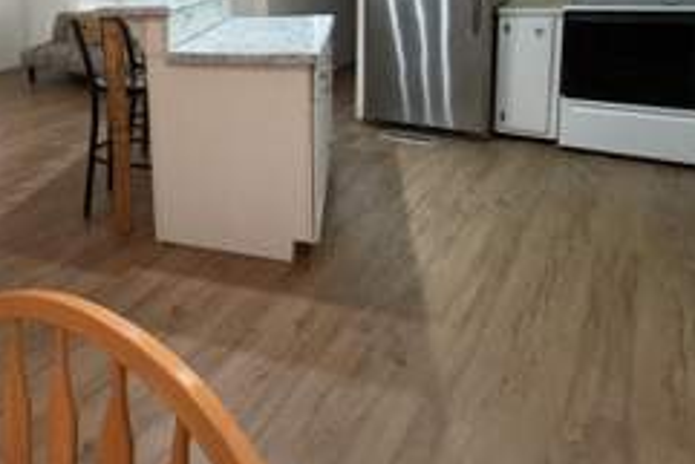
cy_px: 39
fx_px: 560
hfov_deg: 56.0
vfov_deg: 41.2
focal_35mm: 29
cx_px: 84
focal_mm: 2.22
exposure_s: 1/60
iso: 320
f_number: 2.2
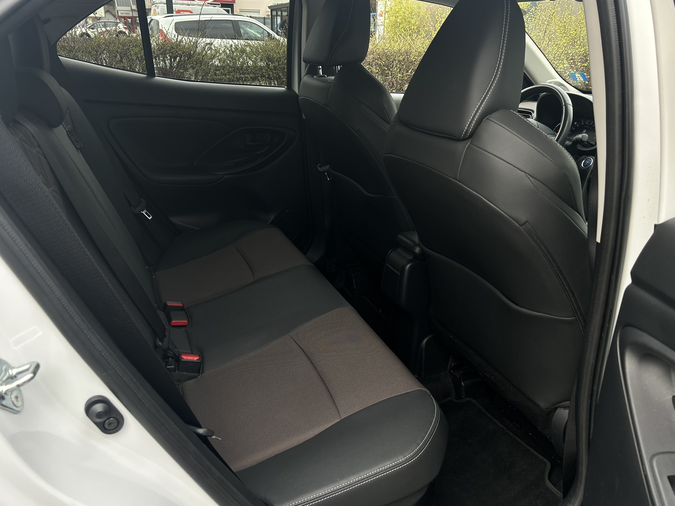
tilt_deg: -22.7
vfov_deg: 51.4
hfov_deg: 65.3
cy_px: 252
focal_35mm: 27
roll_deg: -0.9
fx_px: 526
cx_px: 328
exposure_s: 1/121
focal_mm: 5.7
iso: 80
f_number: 1.5
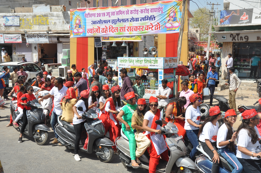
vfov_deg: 31.8
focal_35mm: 42
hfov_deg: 46.4
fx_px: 304
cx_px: 130
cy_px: 86
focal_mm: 28
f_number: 11
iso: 200
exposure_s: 1/160
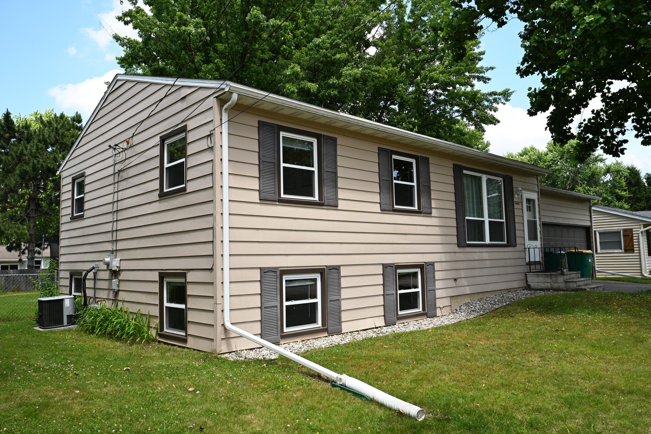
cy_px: 217
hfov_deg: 69.4
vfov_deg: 49.6
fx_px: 470
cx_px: 326
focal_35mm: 26
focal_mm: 26
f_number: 6.3
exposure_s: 1/160
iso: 100
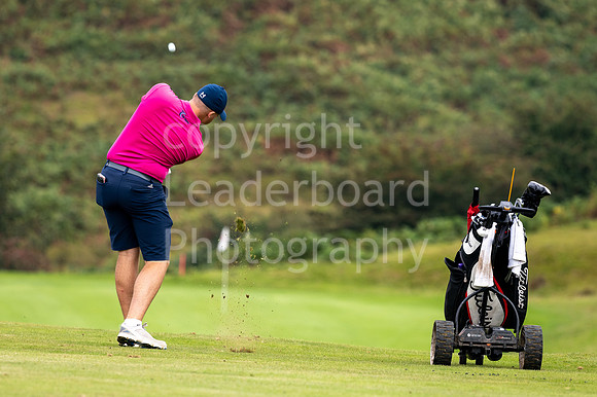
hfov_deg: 4.6
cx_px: 298
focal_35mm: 450
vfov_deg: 3.1
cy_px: 198
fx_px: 7458
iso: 160
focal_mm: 300
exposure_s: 1/500
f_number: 5
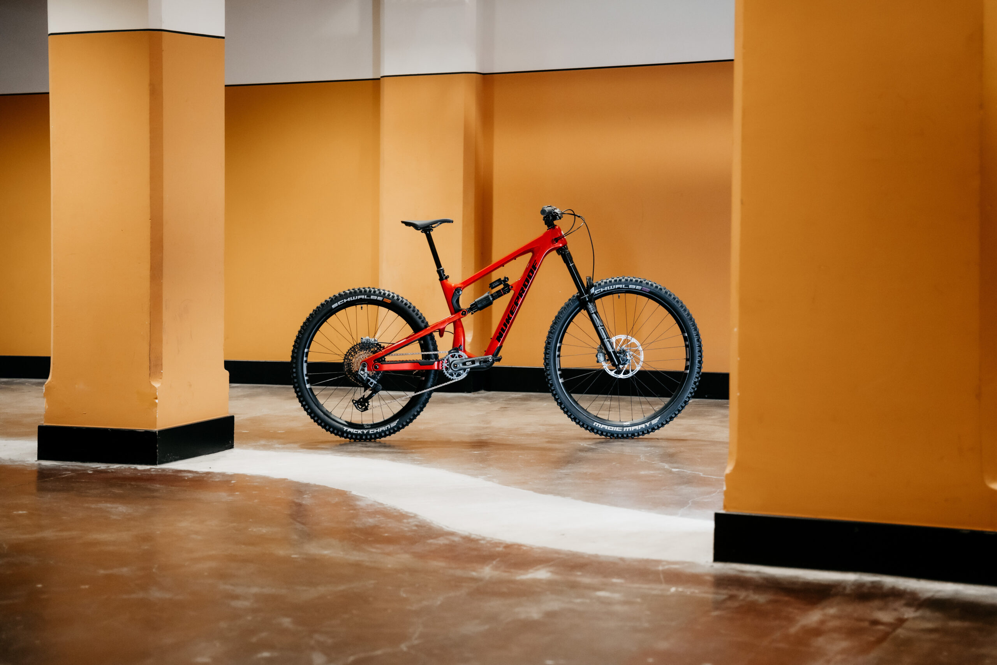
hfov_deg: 28.8
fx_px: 1939
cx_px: 498
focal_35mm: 70
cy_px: 332
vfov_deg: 19.5
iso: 1600
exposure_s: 1/125
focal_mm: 70
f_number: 2.8
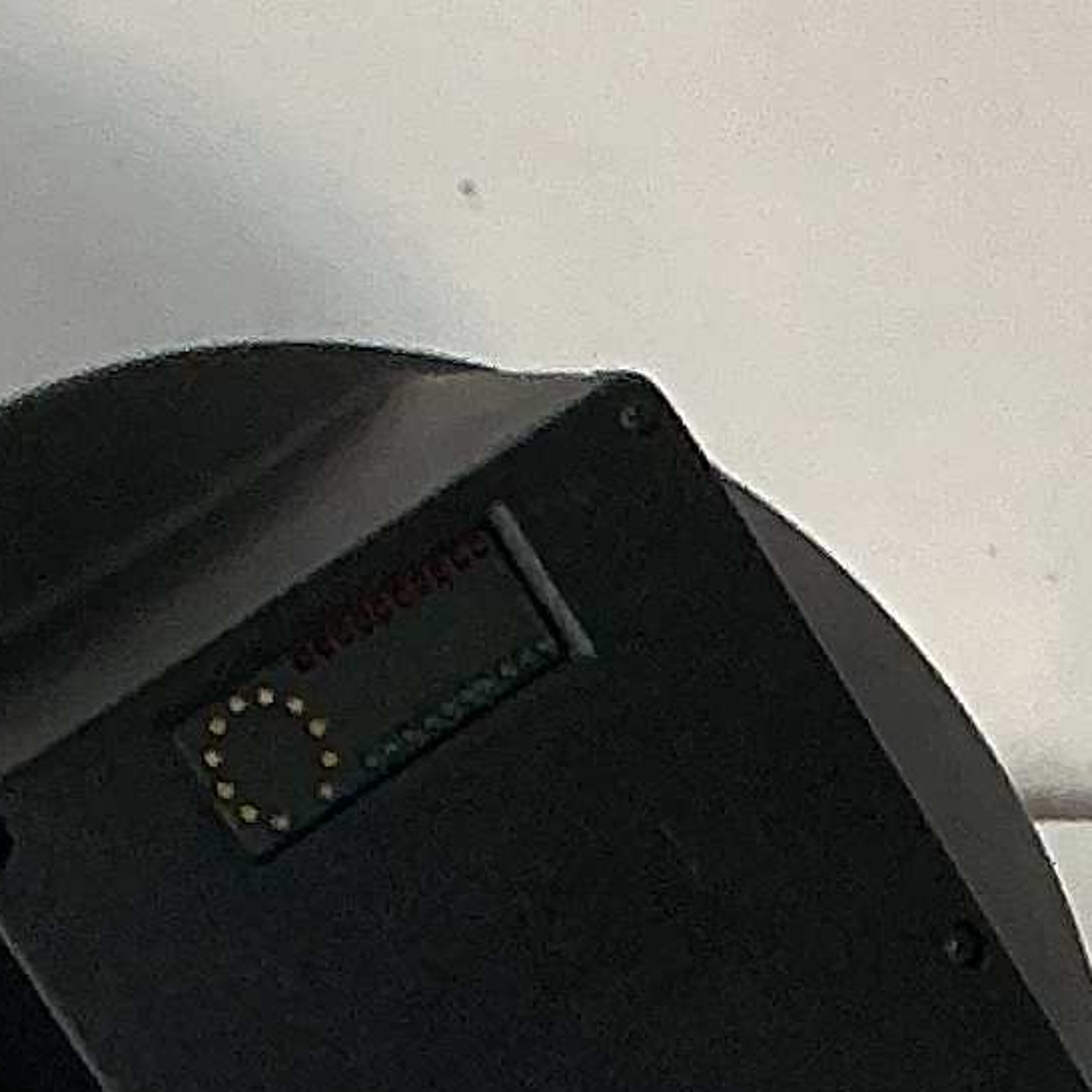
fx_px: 6745
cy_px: 2060
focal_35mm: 189
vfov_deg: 8.8
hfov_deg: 8.1
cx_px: 3072
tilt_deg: -46.8
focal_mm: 3
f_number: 1.8
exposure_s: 1/60
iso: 64
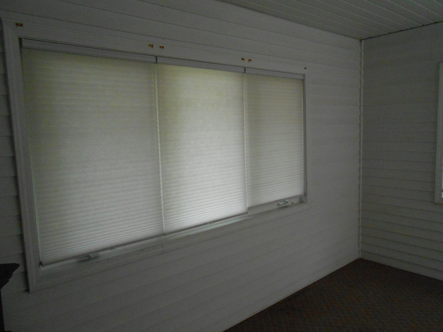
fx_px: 333
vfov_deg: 53.1
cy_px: 166
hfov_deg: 67.3
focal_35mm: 26
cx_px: 222
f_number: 3.5
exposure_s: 1/125
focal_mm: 4.6
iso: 500
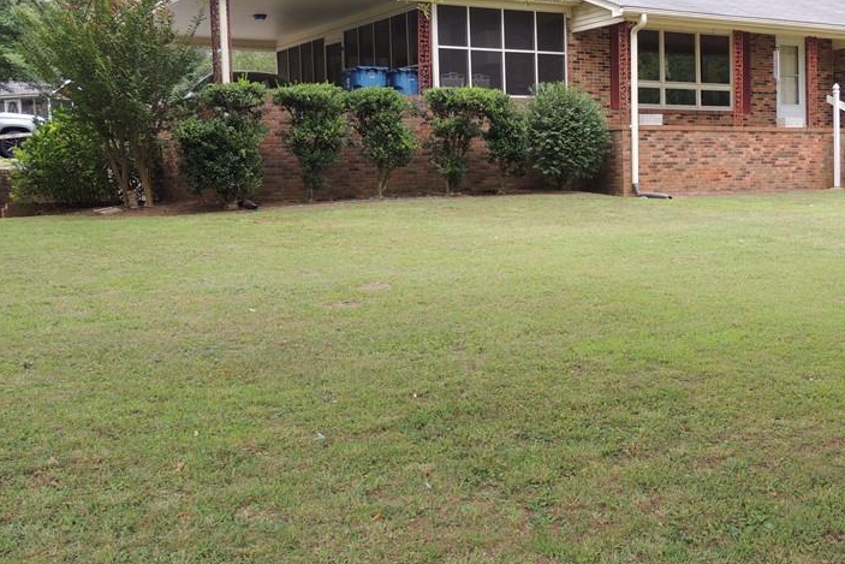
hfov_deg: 38.9
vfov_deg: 27.0
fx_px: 1174
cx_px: 601
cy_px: 284
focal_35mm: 50
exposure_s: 1/125
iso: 100
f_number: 3.2
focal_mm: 5.8
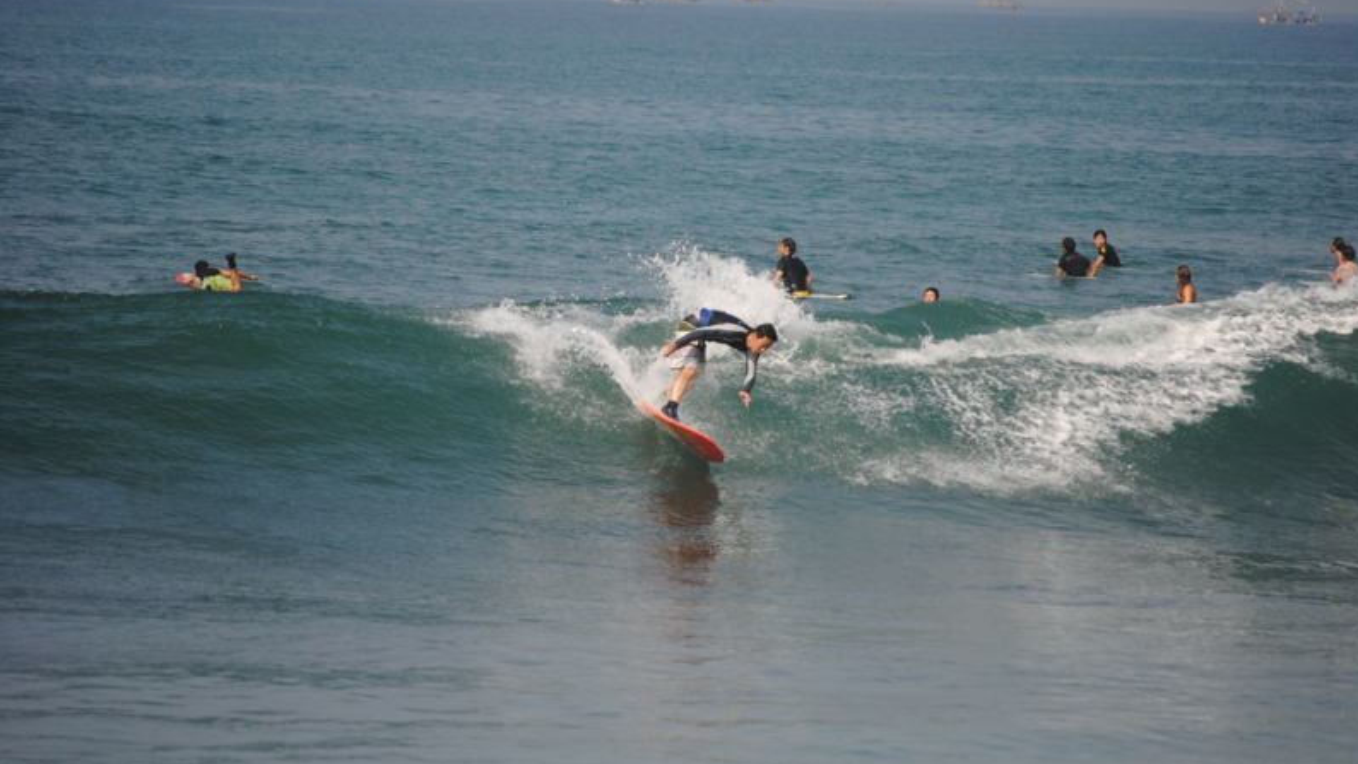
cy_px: 356
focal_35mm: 317
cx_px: 682
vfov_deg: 3.8
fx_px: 11417
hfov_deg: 6.8
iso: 180
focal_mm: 200
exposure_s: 1/1000
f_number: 5.6
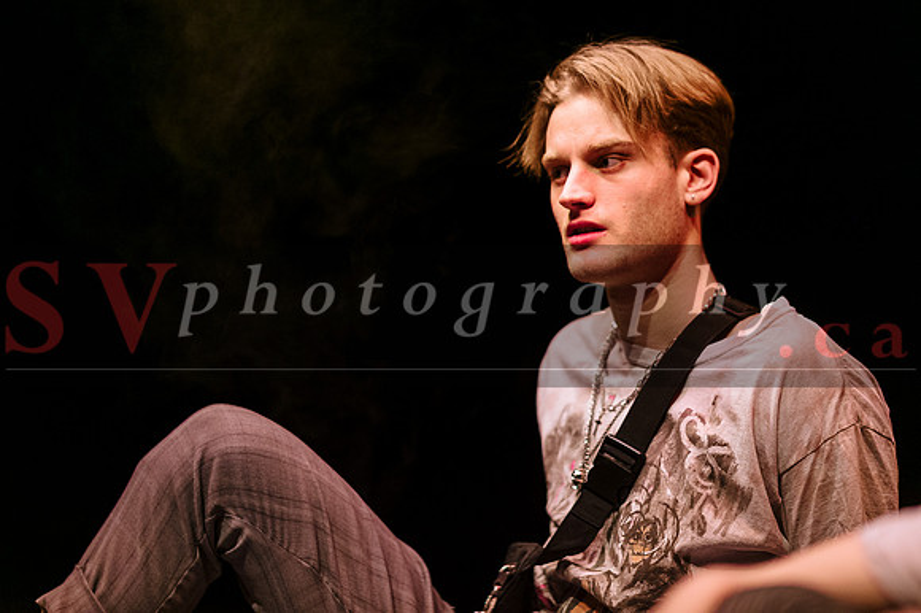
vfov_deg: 11.3
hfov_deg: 16.8
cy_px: 258
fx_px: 3110
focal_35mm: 122
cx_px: 460
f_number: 1.4
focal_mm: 105
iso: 1600
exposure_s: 1/400
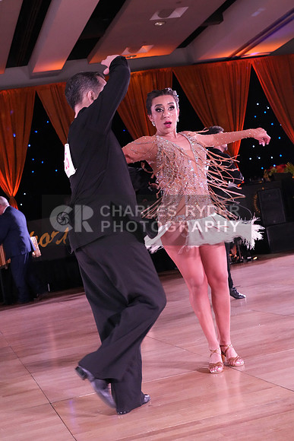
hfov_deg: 23.0
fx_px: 722
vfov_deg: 33.9
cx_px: 147
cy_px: 220
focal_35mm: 59
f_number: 7.1
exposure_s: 1/250
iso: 8000
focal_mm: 59
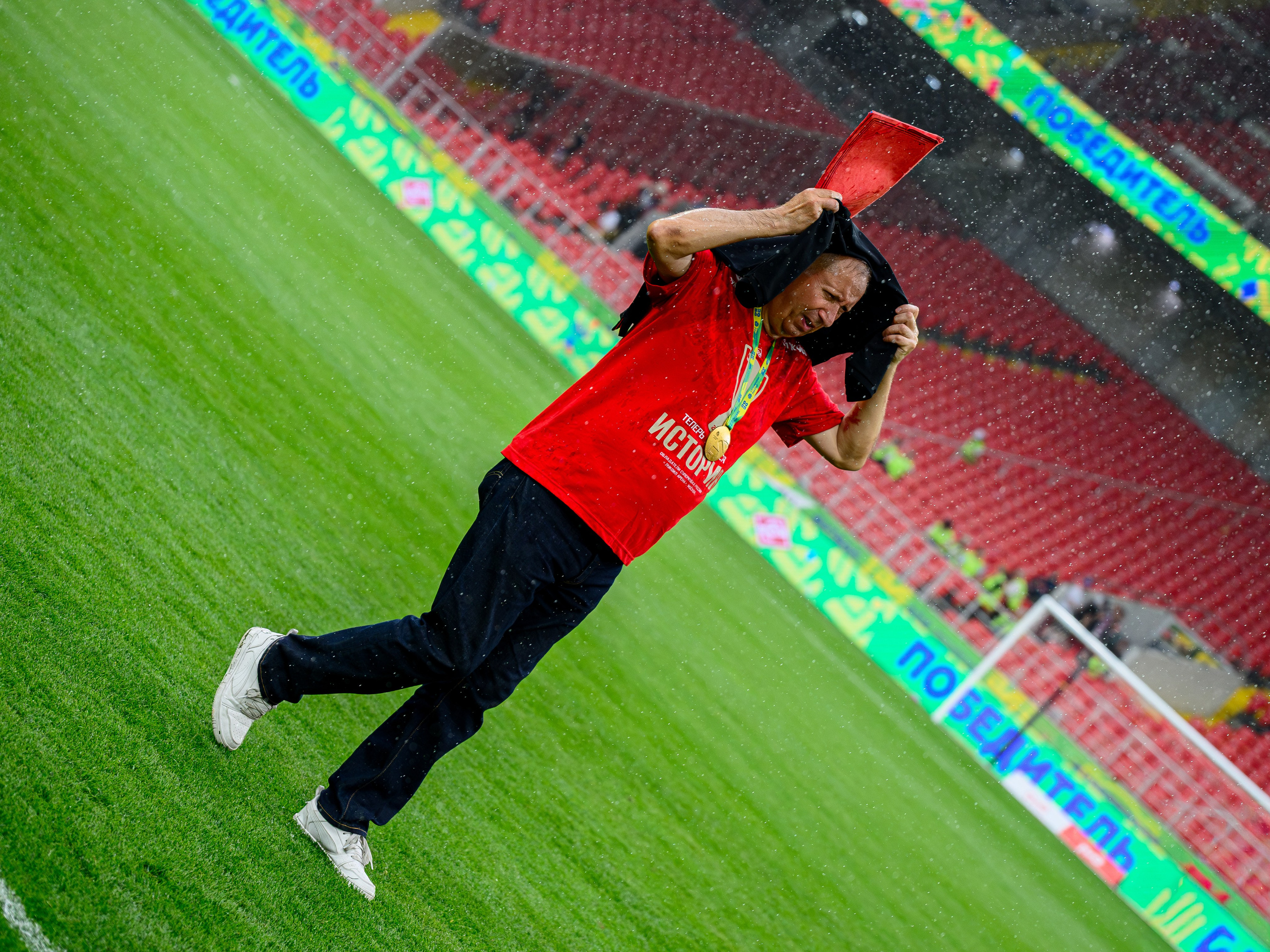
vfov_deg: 12.8
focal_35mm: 116
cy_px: 464
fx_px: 4256
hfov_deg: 17.0
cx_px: 681
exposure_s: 1/1600
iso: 1600
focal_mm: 94
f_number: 4
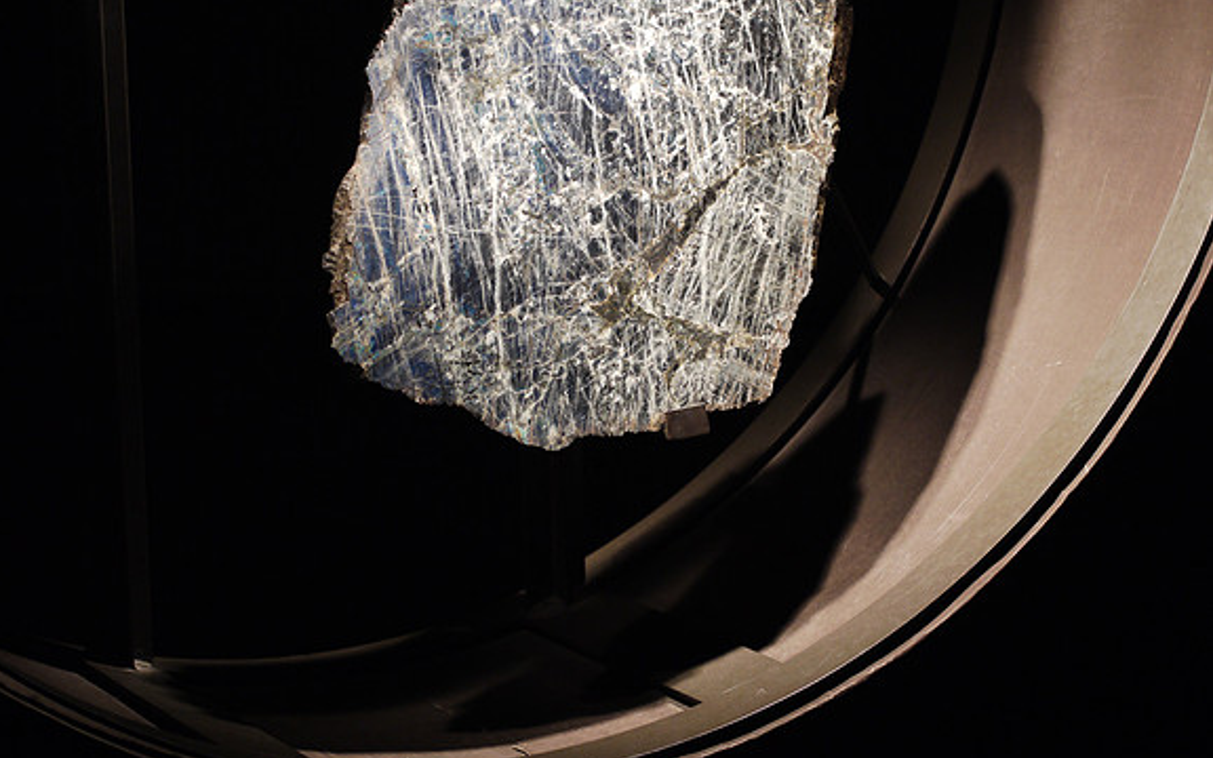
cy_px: 353
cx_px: 604
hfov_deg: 21.6
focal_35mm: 96
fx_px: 3174
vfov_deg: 13.6
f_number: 1.8
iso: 320
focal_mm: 45
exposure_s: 1/125
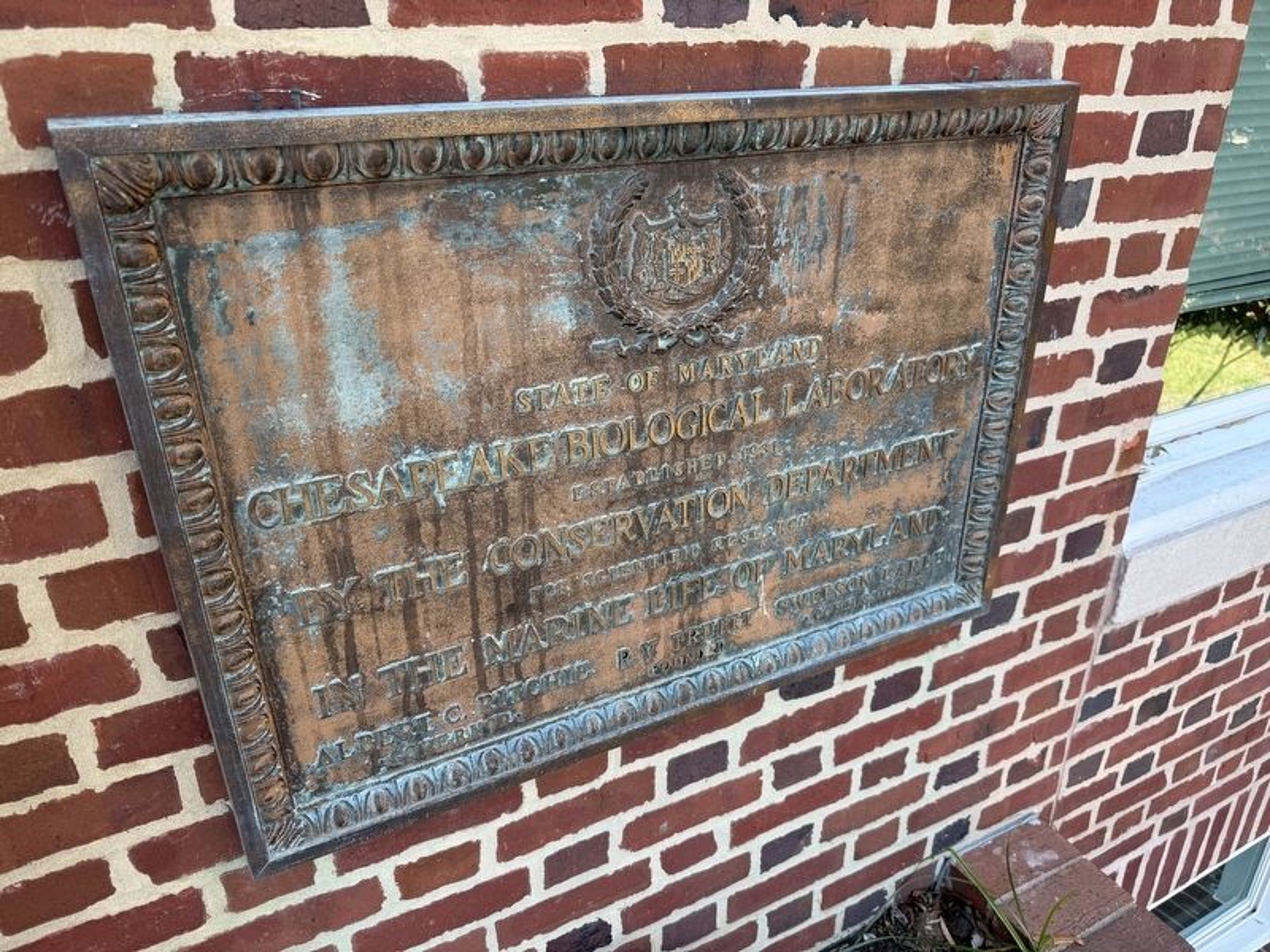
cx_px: 635
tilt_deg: -25.0
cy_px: 476
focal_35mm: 24
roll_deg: +1.5
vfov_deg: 56.8
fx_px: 881
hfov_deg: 71.6
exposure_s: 1/222
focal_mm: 6.76
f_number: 1.78
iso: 64
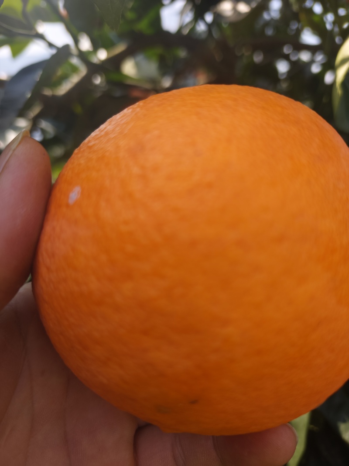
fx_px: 323
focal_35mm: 24
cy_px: 233
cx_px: 174
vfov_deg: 71.6
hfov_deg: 56.8
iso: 50
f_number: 1.6
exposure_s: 1/517
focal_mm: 5.84
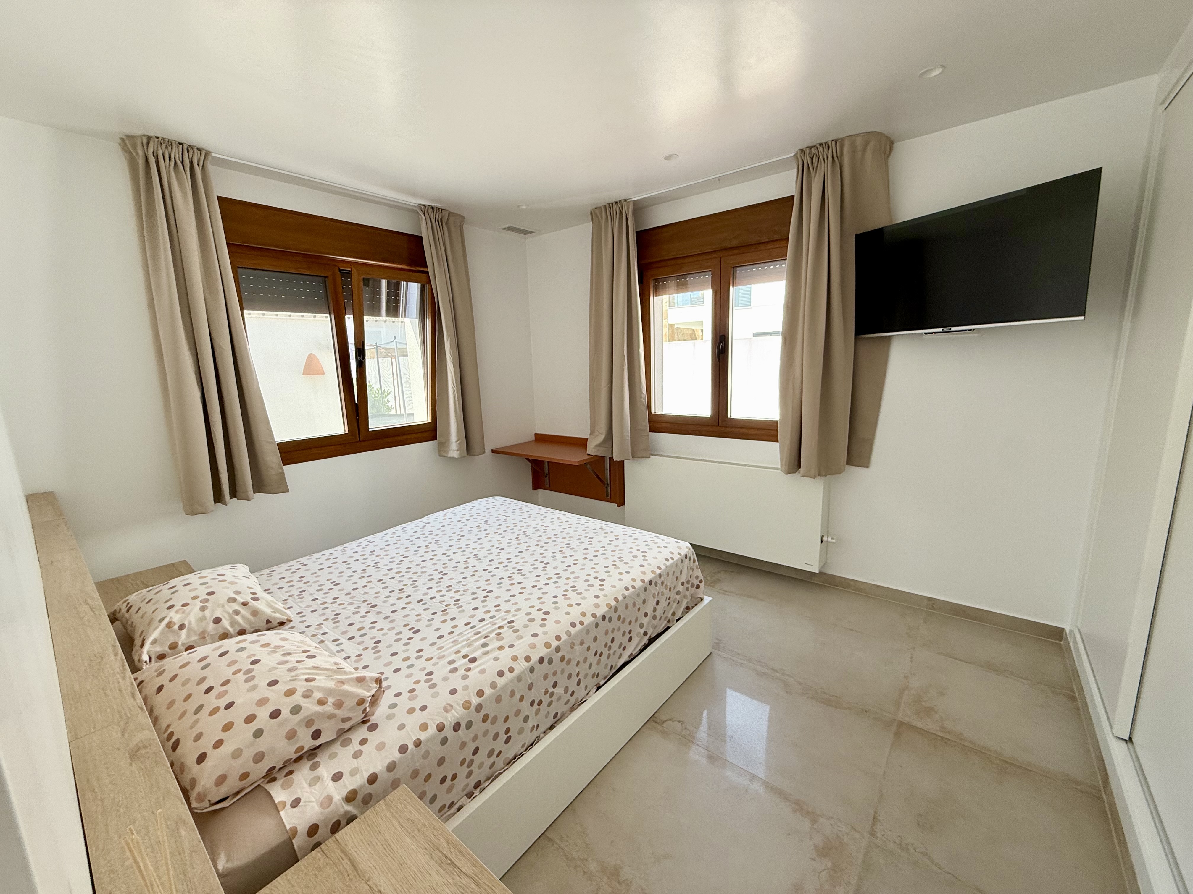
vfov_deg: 85.7
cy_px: 447
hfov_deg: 102.1
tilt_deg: -8.8
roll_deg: +2.0
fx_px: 482
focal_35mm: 14
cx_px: 596
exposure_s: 1/152
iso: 50
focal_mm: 2.22
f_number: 2.2
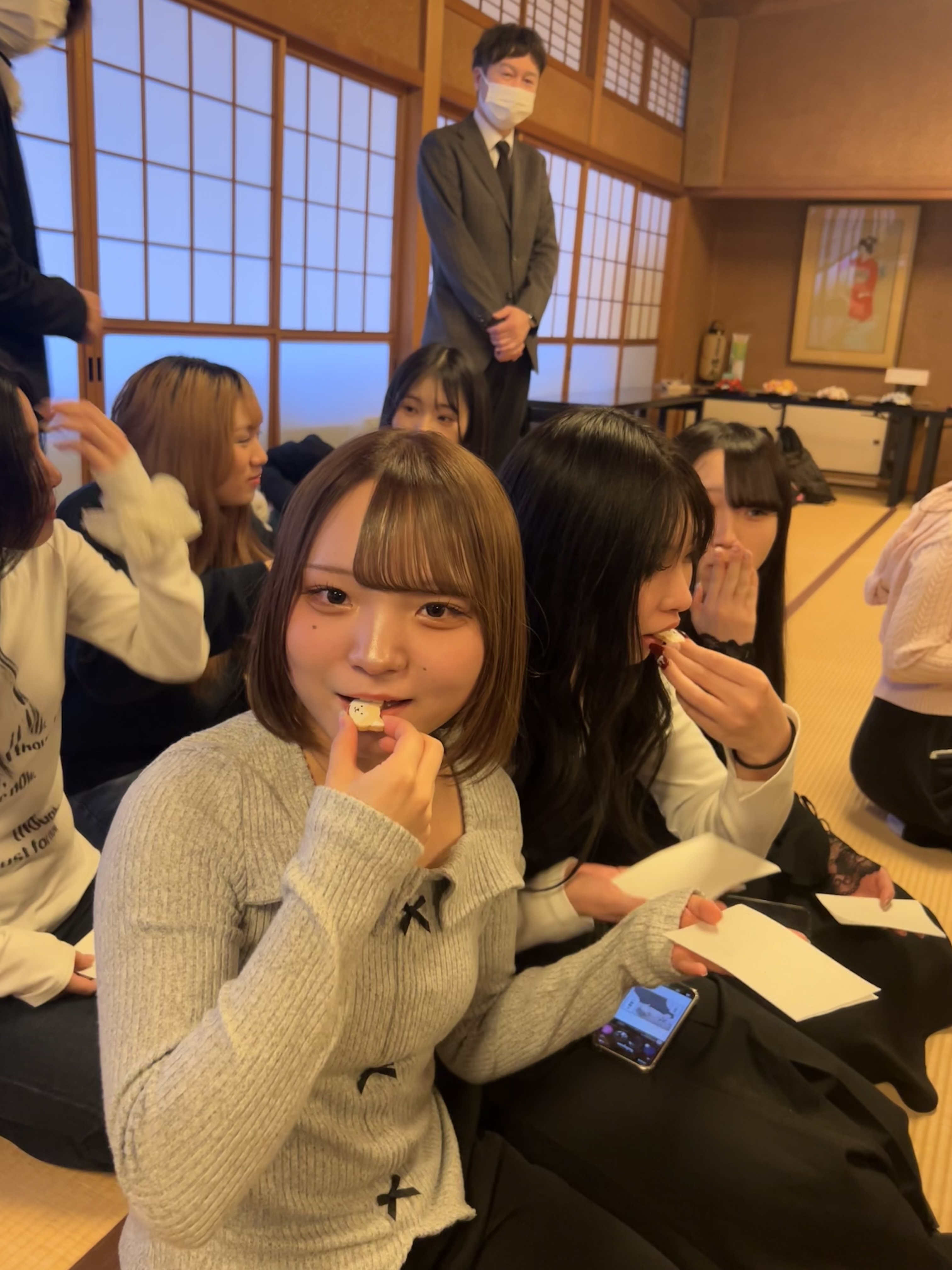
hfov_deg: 53.1
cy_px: 635
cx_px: 476
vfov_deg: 67.3
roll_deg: -3.6
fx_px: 953
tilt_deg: -14.1
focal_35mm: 26
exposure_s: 1/50
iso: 400
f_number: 1.5
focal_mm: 5.7
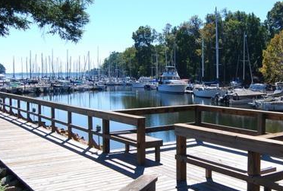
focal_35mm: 45
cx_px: 187
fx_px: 355
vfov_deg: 30.0
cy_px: 96
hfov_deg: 42.9
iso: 400
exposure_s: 1/2000
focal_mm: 14
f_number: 4.5
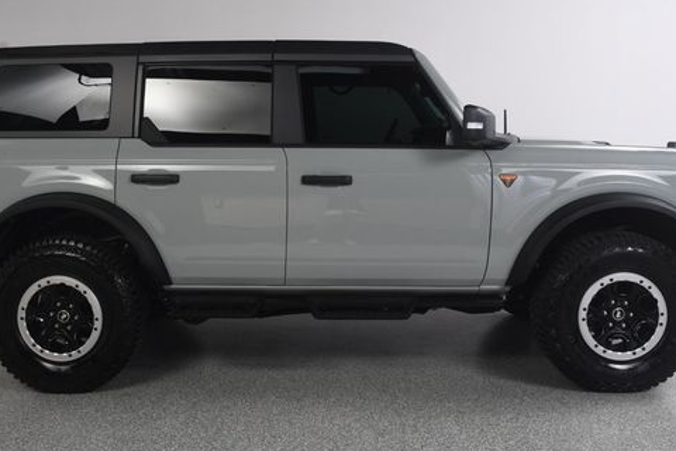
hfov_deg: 44.5
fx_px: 826
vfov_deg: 30.4
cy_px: 182
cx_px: 311
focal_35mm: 44
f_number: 10
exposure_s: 1/160
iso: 100
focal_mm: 22
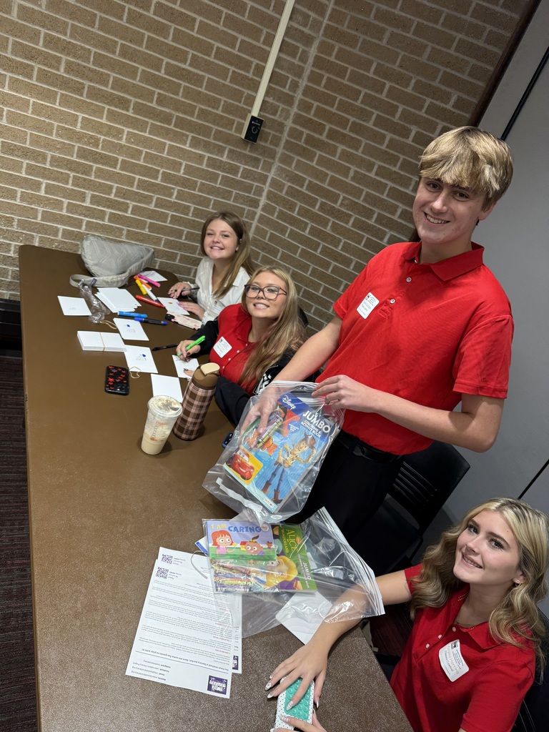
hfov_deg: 56.8
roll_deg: -23.3
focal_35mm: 24
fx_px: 508
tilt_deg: -26.4
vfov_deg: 71.6
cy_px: 366
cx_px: 274
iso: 125
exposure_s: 1/60
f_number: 1.78
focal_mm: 6.76
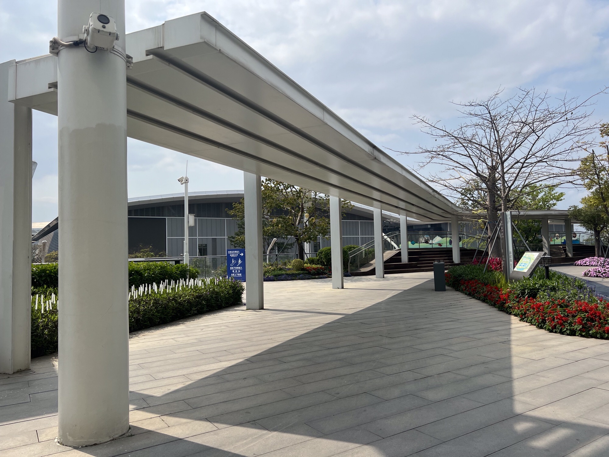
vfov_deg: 53.1
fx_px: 457
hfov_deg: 67.3
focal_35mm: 26
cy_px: 228
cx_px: 304
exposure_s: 1/6211
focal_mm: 5.7
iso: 50
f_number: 1.5
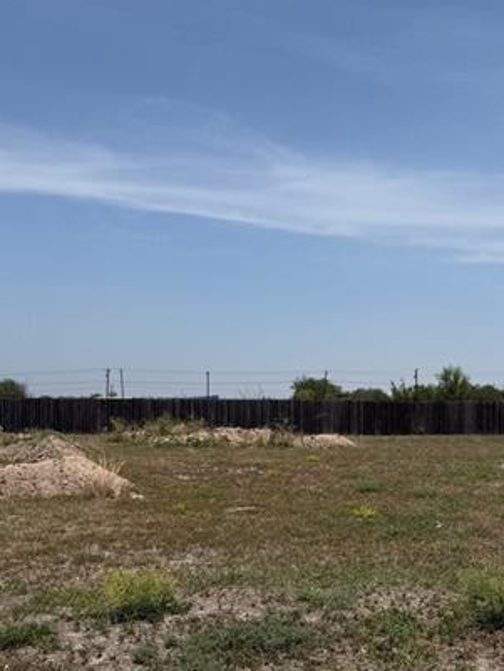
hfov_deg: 31.2
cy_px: 447
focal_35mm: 46
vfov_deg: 40.7
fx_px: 893
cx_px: 347
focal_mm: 6.76
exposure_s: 1/9091
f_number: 1.78
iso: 80
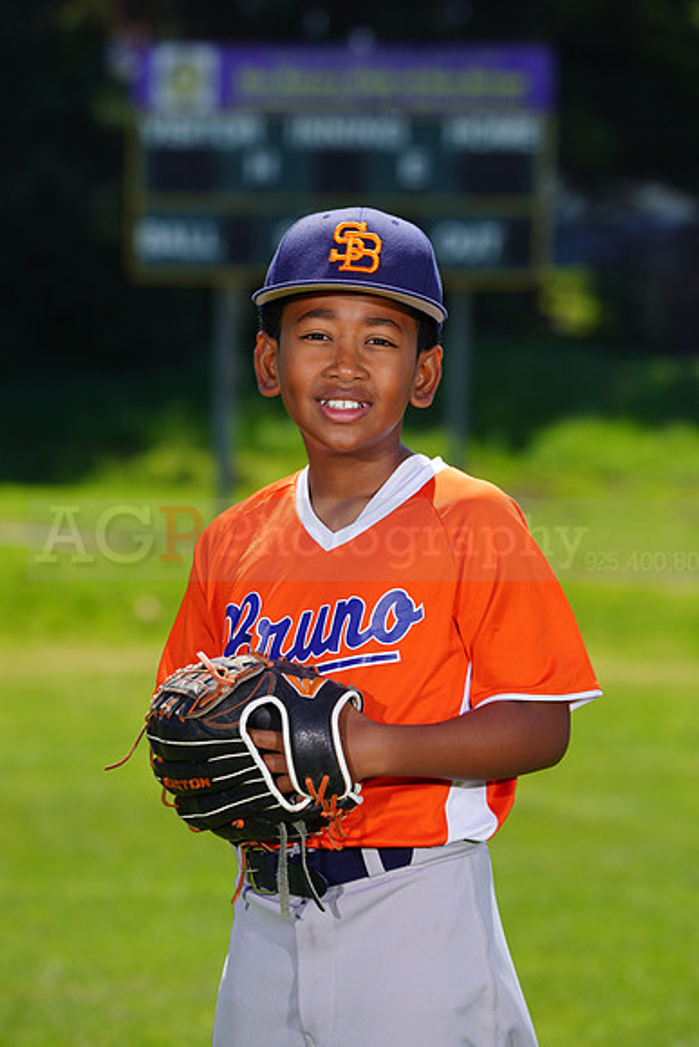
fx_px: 6752
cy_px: 524
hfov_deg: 5.9
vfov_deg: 8.9
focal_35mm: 232
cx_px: 350
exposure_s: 1/250
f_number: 8
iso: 100
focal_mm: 232
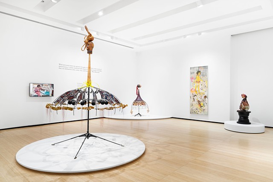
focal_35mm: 24
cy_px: 91
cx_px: 136
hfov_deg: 73.8
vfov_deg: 53.1
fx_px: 182
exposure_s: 1.6
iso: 100
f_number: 11
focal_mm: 24
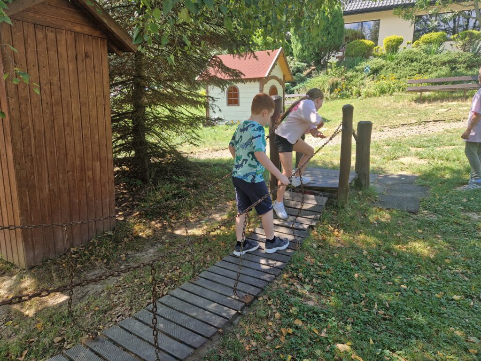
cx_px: 240
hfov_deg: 73.9
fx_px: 320
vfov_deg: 58.9
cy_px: 180
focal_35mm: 23
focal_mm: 5.4
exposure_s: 1/248
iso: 50
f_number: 1.8
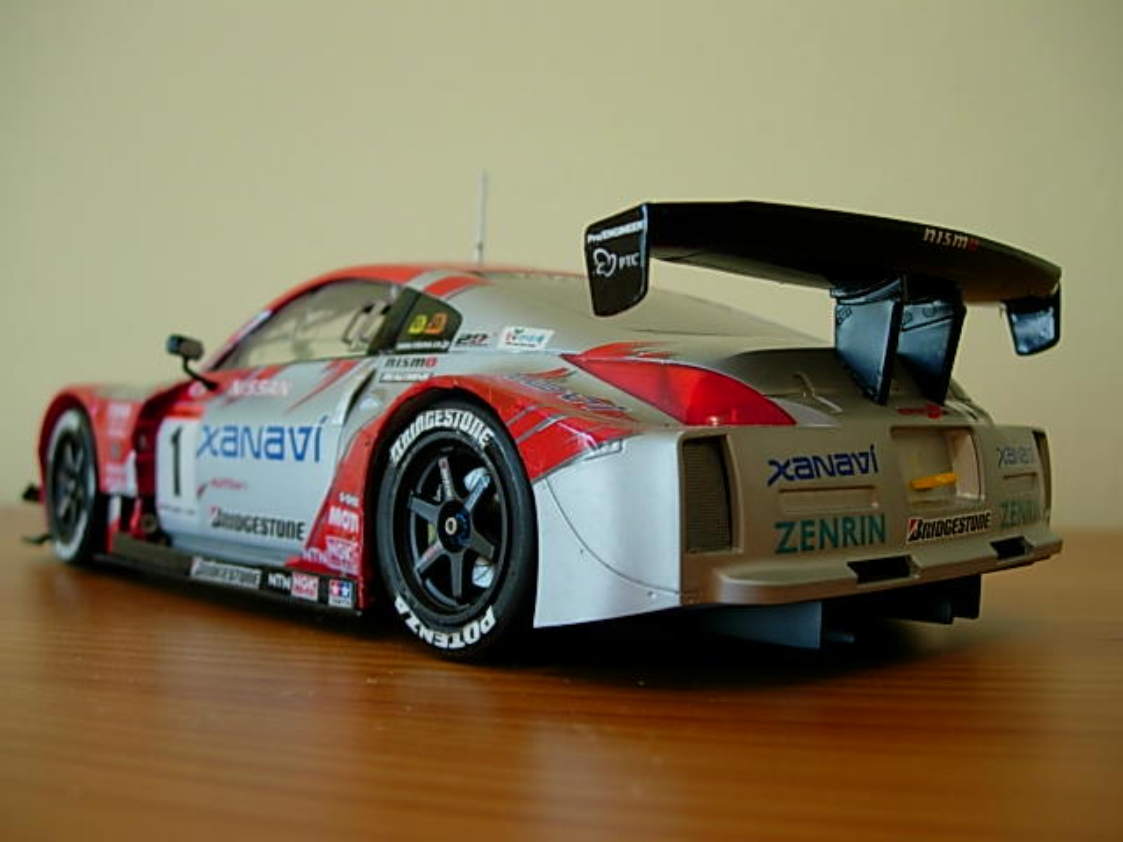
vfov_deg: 37.7
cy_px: 421
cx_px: 562
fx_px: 1233
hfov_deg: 49.0
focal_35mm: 38
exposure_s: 1/32
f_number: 2.8
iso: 81
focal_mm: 7.8
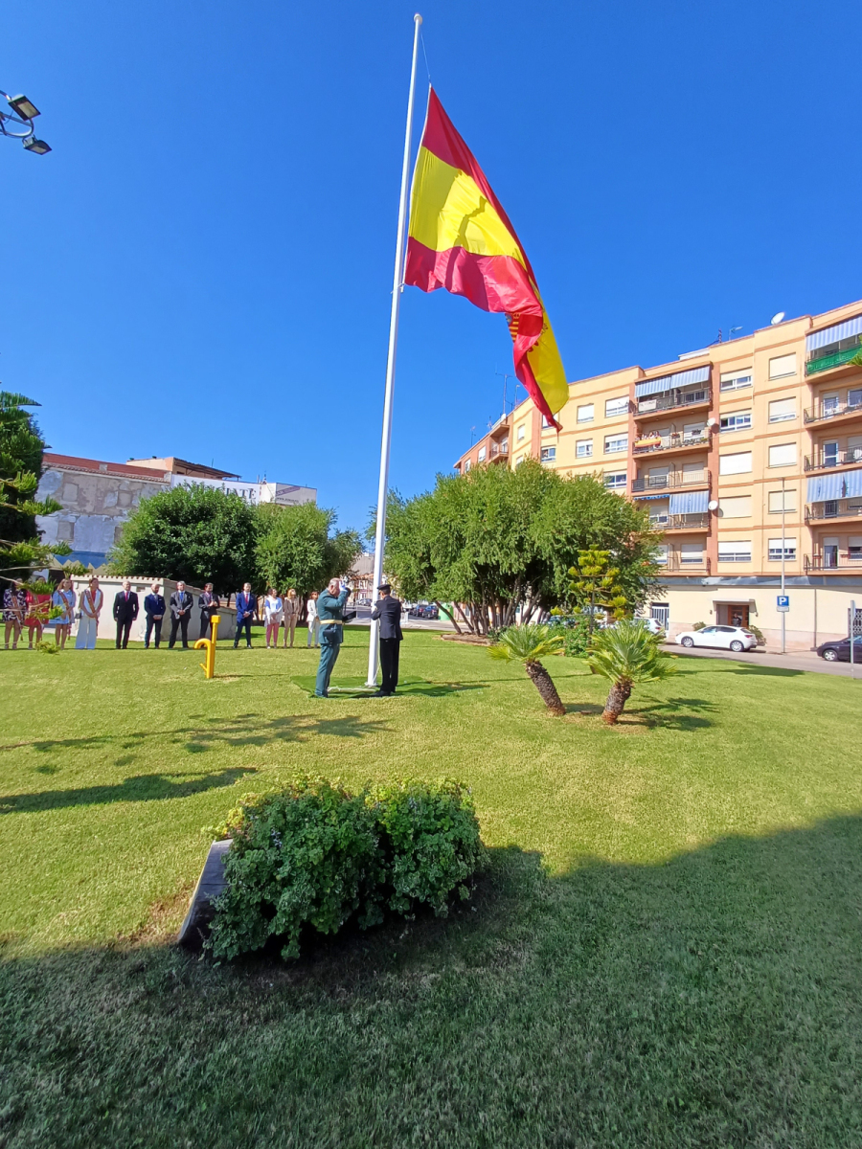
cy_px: 574
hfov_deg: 78.1
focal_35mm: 16
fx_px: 531
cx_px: 431
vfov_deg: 94.5
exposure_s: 1/1135
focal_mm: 1.64
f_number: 2.2
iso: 40
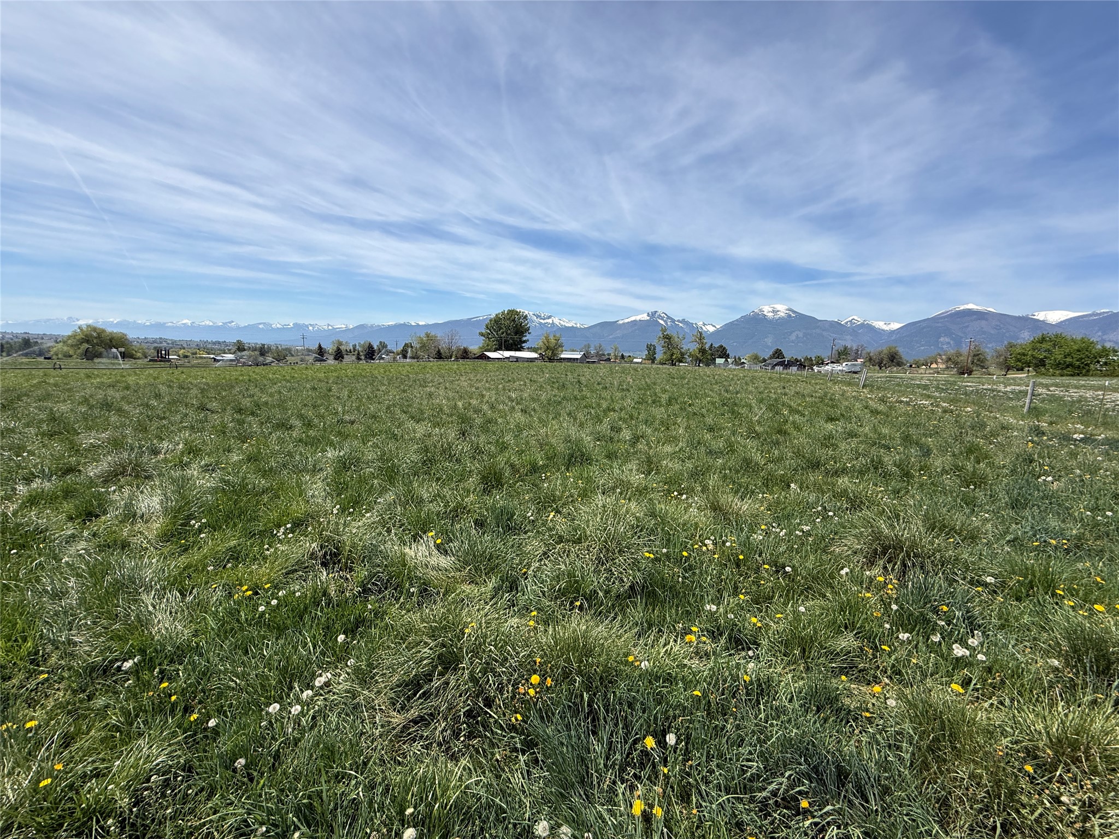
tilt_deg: -8.4
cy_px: 420
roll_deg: -1.9
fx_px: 453
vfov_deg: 85.7
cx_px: 560
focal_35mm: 14
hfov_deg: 102.1
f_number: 2.2
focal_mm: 2.22
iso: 50
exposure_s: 1/2092
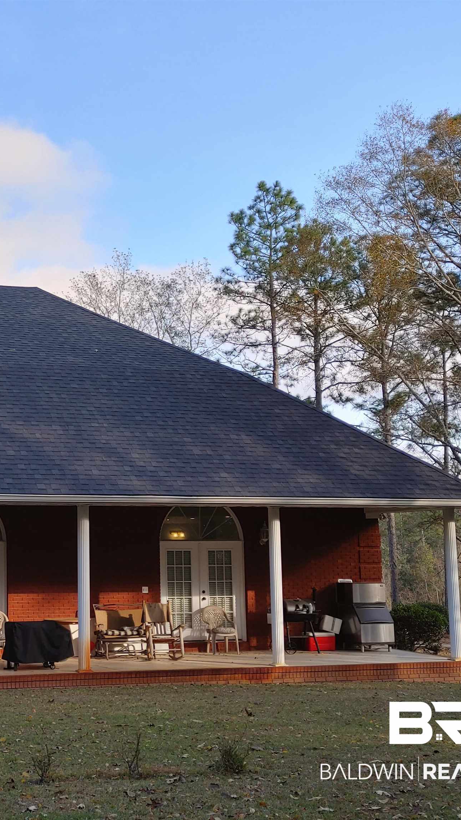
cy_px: 410
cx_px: 20
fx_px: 1043
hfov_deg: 24.0
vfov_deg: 42.9
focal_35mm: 48
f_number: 1.8
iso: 50
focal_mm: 5.58
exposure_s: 1/637
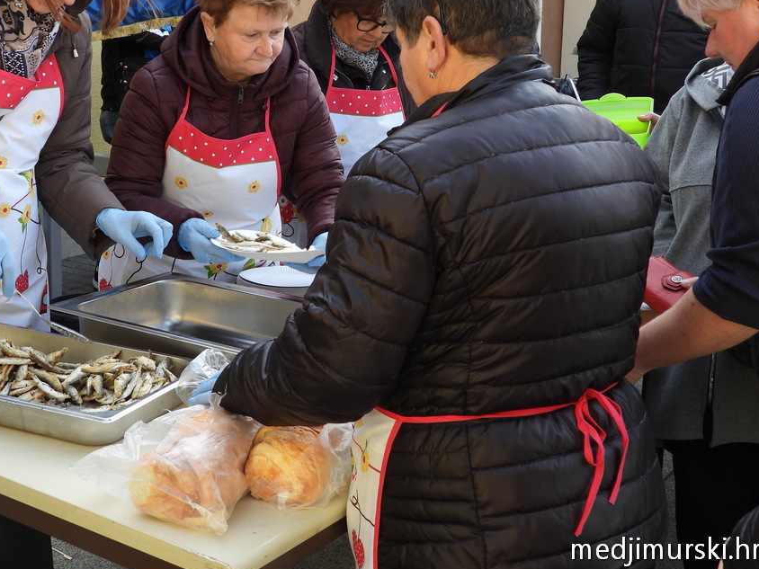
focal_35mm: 54
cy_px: 182
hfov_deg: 35.1
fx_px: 1184
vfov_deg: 26.8
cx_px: 229
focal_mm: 6.8
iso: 100
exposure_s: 1/320
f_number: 3.2
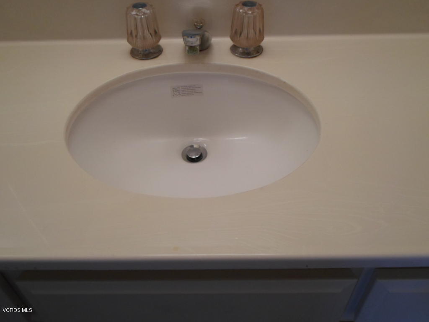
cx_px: 214
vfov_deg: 46.8
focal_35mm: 30
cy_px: 161
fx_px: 372
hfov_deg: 60.0
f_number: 2.7
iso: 100
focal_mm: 5.5
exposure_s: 1/30
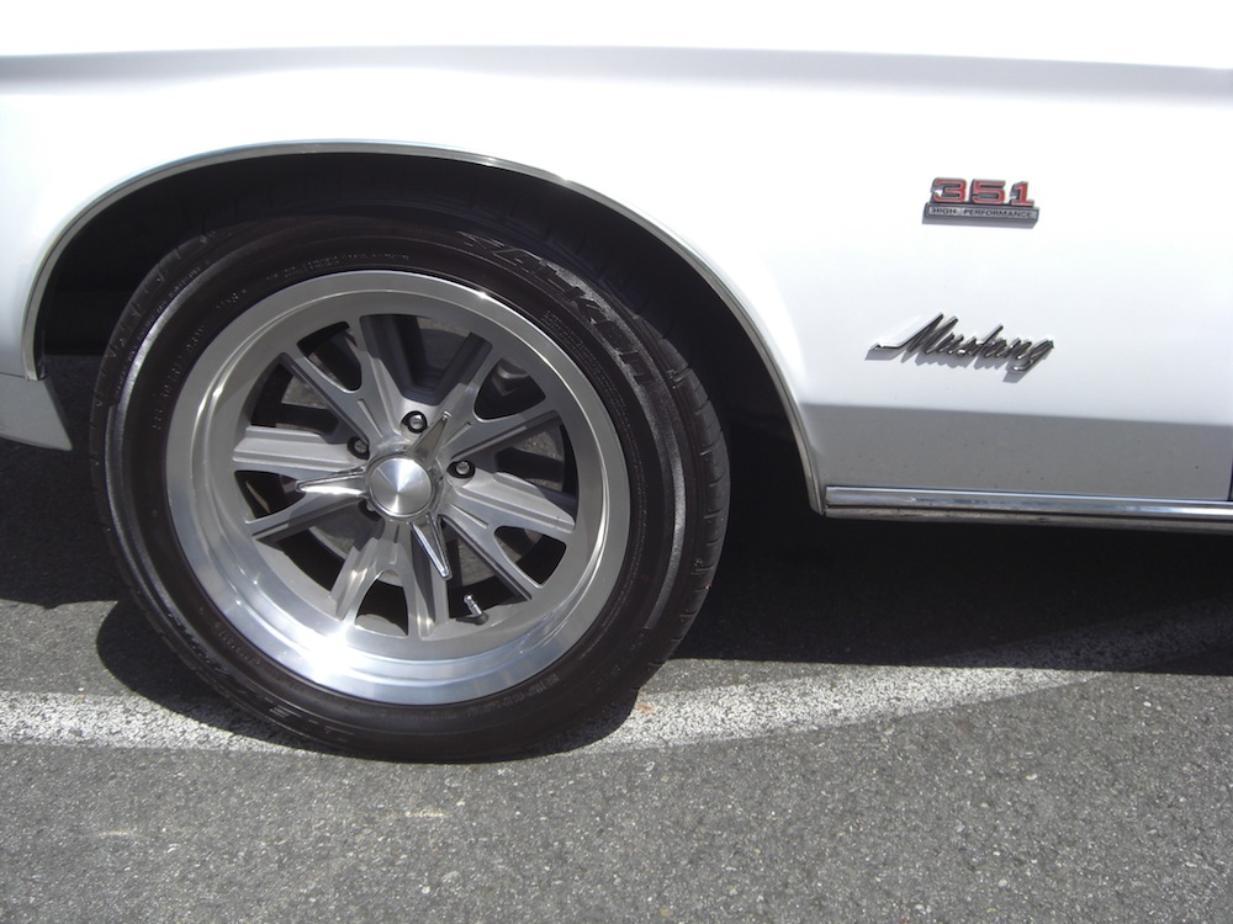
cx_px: 616
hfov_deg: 49.0
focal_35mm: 38
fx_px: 1354
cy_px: 462
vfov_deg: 37.7
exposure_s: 1/125
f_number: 8
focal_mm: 6.2
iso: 64
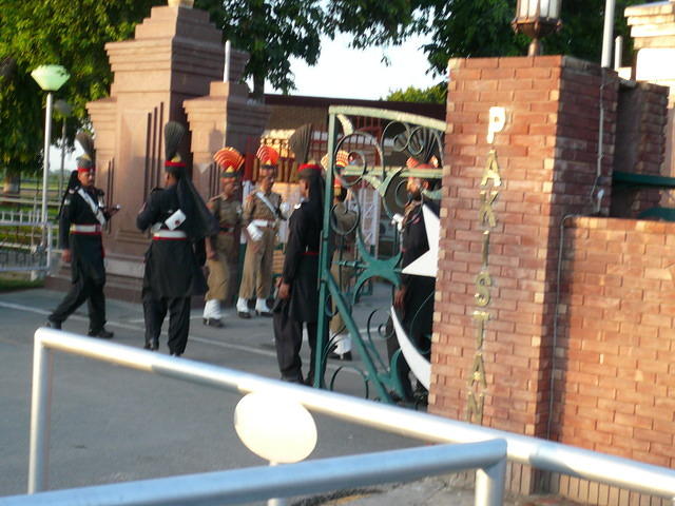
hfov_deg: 33.2
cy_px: 253
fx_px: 1131
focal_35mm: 58
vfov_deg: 25.2
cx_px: 338
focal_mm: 9.6
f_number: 4
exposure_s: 1/100
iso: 100
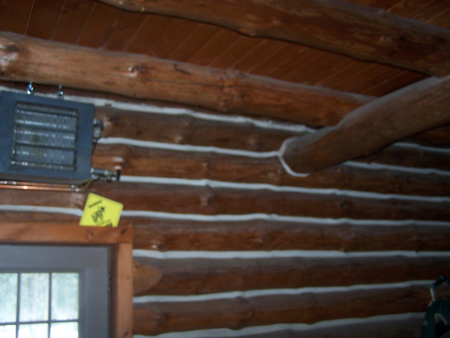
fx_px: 494
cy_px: 169
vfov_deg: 37.7
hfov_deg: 49.0
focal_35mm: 38
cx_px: 225
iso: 80
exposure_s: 1/60
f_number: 2.8
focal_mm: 6.3
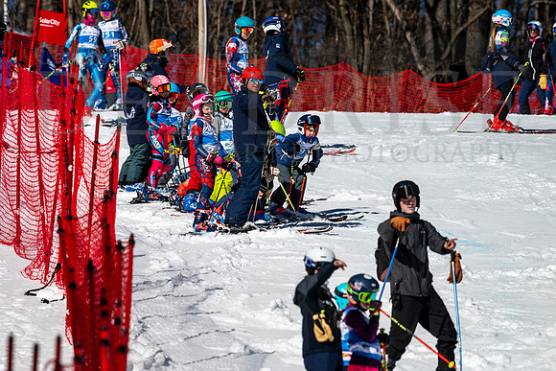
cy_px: 138
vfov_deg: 2.6
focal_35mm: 523
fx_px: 8074
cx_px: 260
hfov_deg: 3.9
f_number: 8
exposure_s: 1/2000
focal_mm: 400
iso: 200
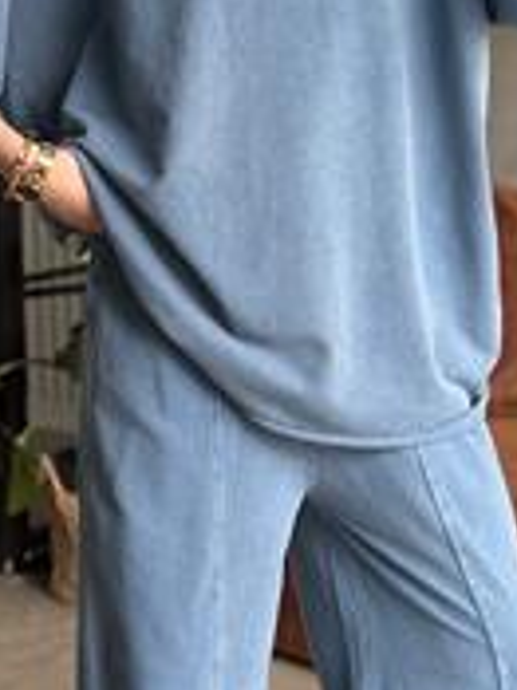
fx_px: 2333
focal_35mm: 117
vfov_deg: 16.8
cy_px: 505
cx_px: 276
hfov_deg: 12.6
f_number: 1.78
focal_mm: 6.86
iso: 400
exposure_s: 1/45
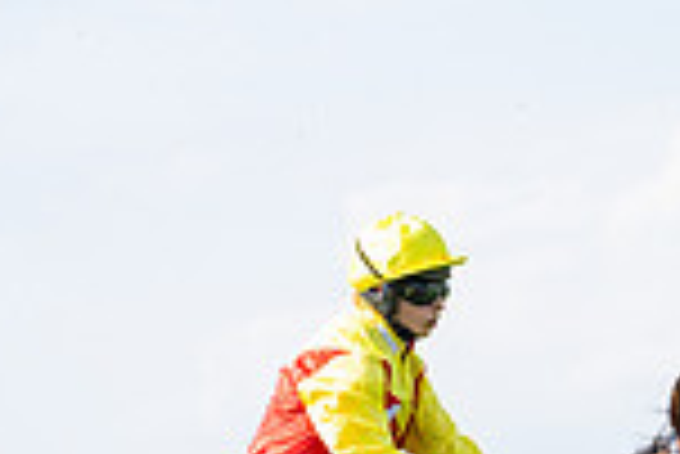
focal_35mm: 313
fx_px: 5918
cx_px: -413
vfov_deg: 4.4
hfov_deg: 6.5
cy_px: 612
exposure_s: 1/4000
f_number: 3.2
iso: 400
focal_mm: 70
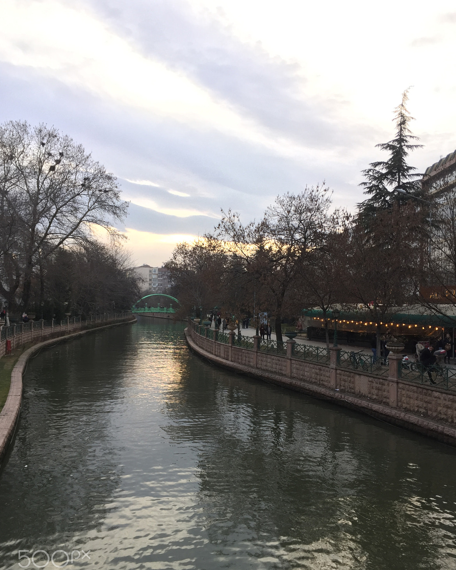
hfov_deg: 47.1
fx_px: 523
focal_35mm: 31
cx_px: 228
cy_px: 298
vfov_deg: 57.2
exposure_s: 1/33
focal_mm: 4.15
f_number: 2.2
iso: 40
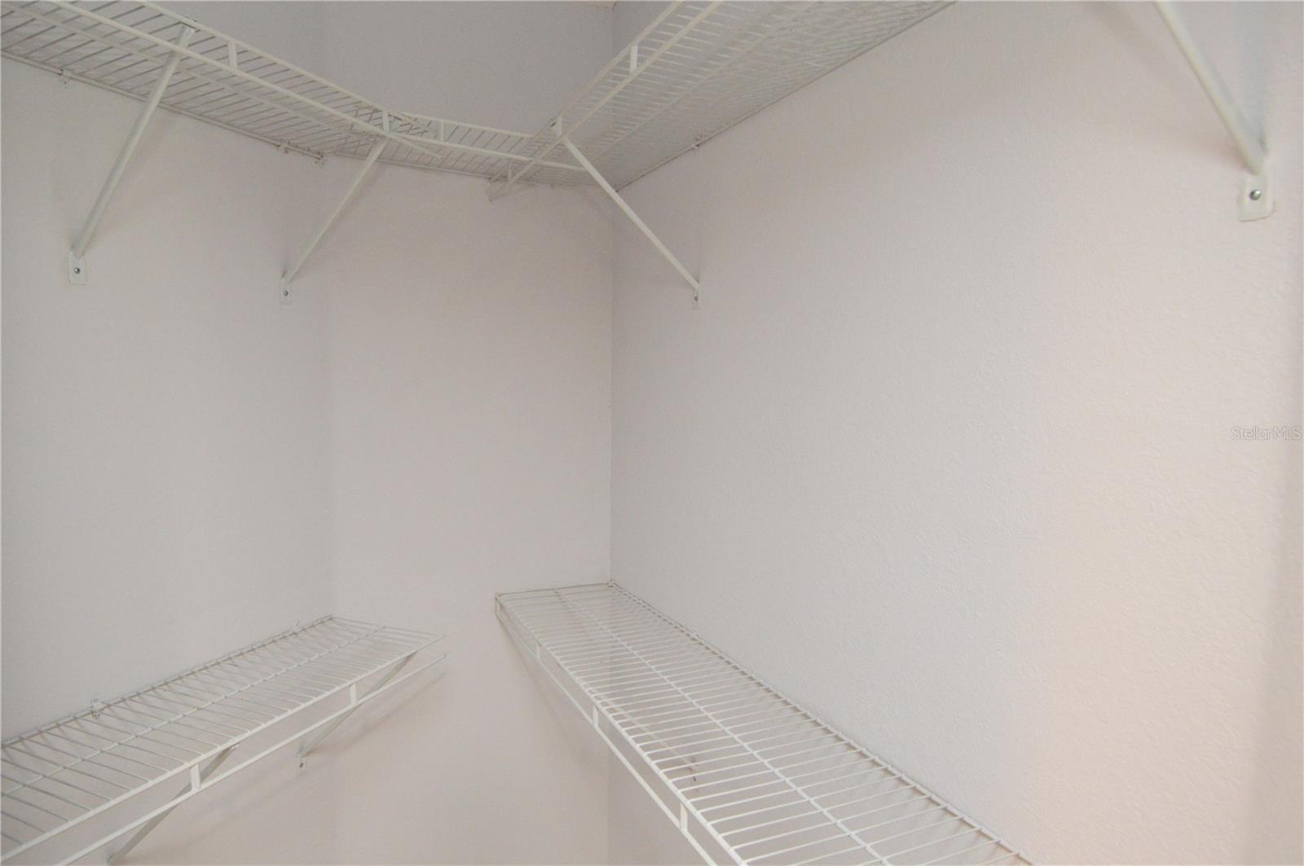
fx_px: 651
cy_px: 433
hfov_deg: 90.1
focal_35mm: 18
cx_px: 652
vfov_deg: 67.3
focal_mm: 12
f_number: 4
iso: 1250
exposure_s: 1/60
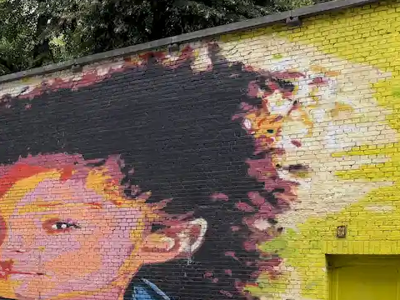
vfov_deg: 24.0
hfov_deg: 28.6
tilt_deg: +5.2
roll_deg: -4.1
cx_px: -62
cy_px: 250
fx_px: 693
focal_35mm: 60
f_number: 1.78
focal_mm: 6.76
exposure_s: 1/1314
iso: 100
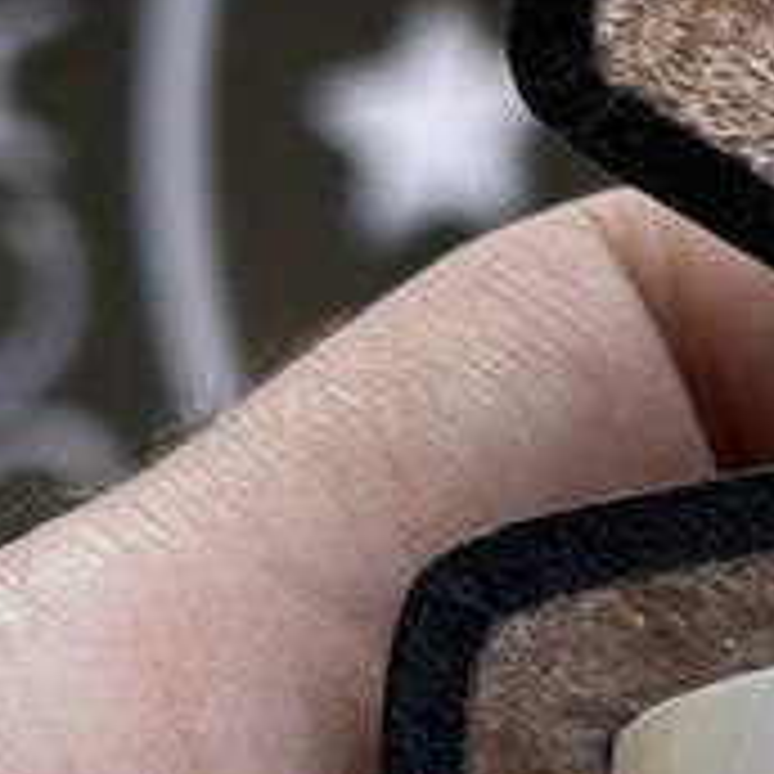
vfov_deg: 5.5
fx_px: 7994
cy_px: 698
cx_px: 2372
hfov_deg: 5.2
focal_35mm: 316
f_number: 1.78
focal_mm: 6.86
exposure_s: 1/797
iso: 64
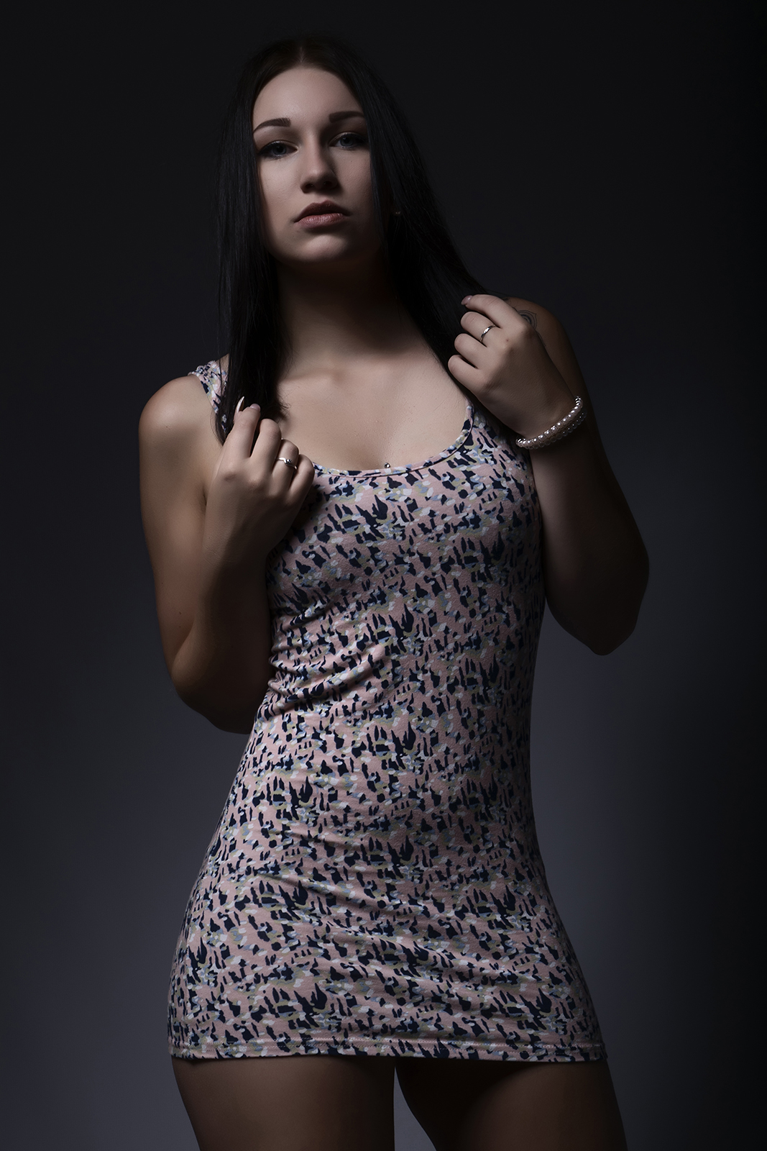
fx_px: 2636
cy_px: 576
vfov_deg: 24.6
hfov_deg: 16.6
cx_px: 384
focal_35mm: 82
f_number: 14
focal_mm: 55
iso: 100
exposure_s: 1/200
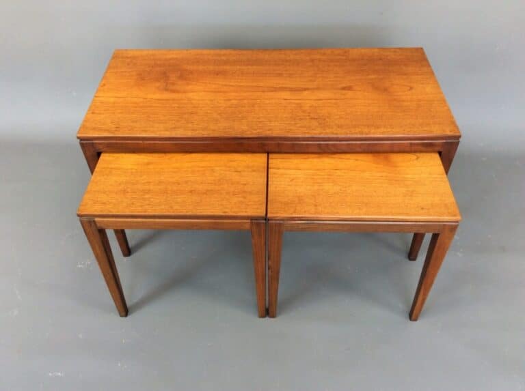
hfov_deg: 56.9
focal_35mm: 32
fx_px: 484
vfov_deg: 44.0
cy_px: 196
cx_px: 262
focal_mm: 3.3
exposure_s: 1/25
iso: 50
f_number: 2.4
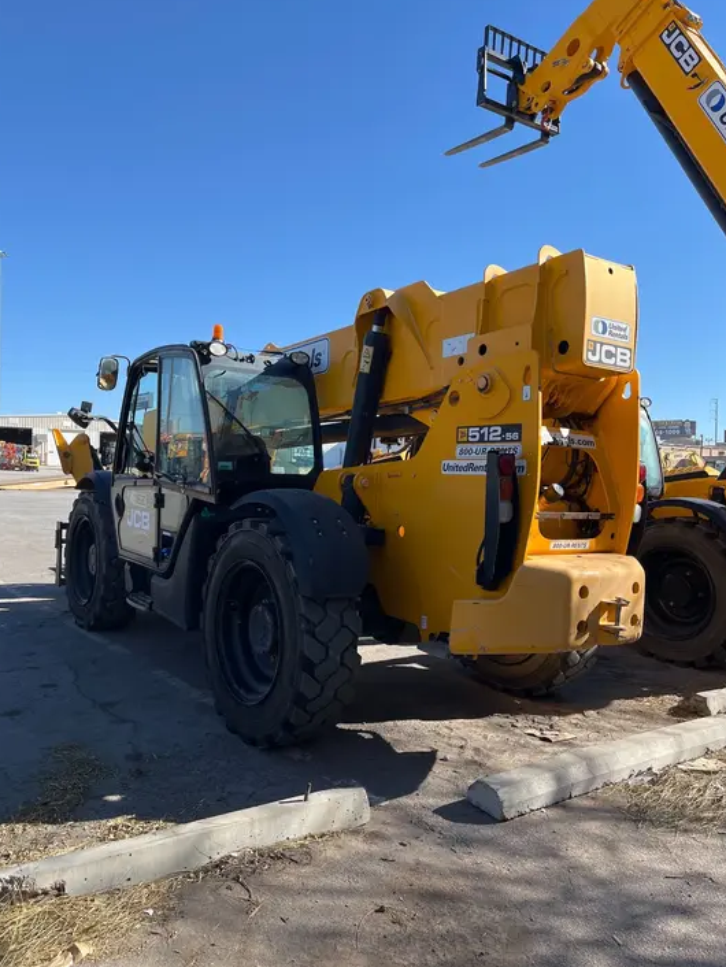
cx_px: 356
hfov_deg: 51.4
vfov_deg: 65.3
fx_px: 755
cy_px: 470
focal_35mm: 27
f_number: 1.6
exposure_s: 1/1802
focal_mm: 5.1
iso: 50
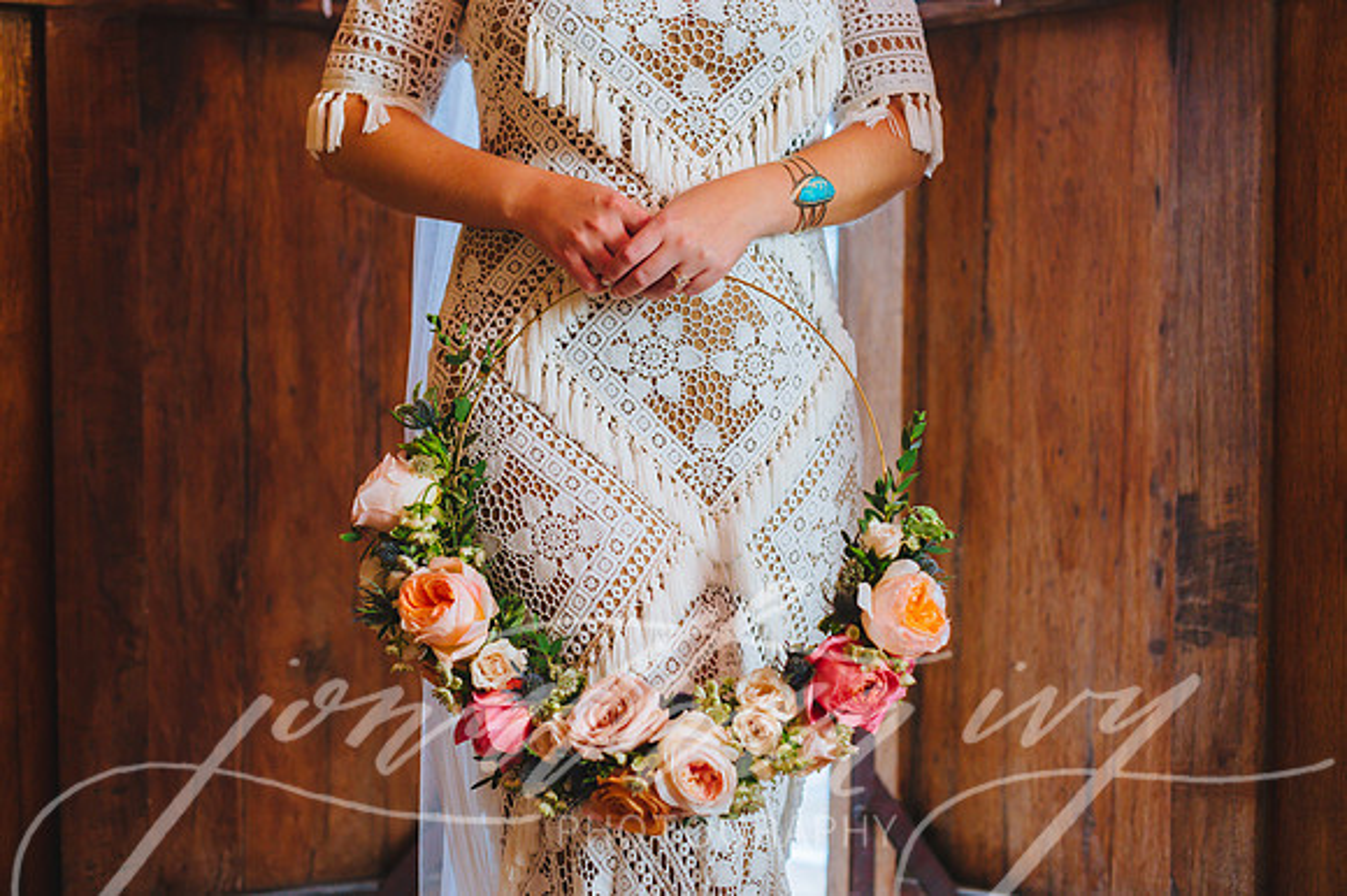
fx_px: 1870
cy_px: 448
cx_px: 674
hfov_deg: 39.6
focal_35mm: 50
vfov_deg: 27.0
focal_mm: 50
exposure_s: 1/100
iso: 1250
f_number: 2.8
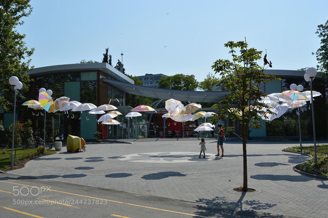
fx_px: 341
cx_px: 164
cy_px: 109
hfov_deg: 51.3
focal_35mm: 38
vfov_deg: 35.4
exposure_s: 1/500
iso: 100
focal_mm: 25
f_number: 10
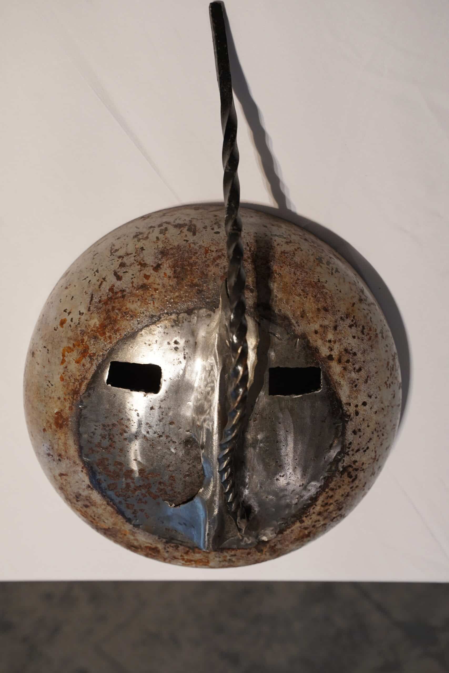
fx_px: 842
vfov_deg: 43.6
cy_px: 336
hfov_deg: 29.9
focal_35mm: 45
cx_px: 224
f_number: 4.5
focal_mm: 45
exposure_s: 1/50
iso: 500
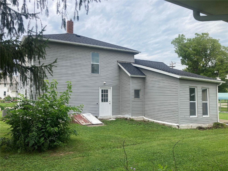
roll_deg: +0.2
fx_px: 184
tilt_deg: +6.0
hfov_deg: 63.4
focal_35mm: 28
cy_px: 86
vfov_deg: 49.7
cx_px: 114
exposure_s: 1/1033
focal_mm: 3.99
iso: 20
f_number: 1.8
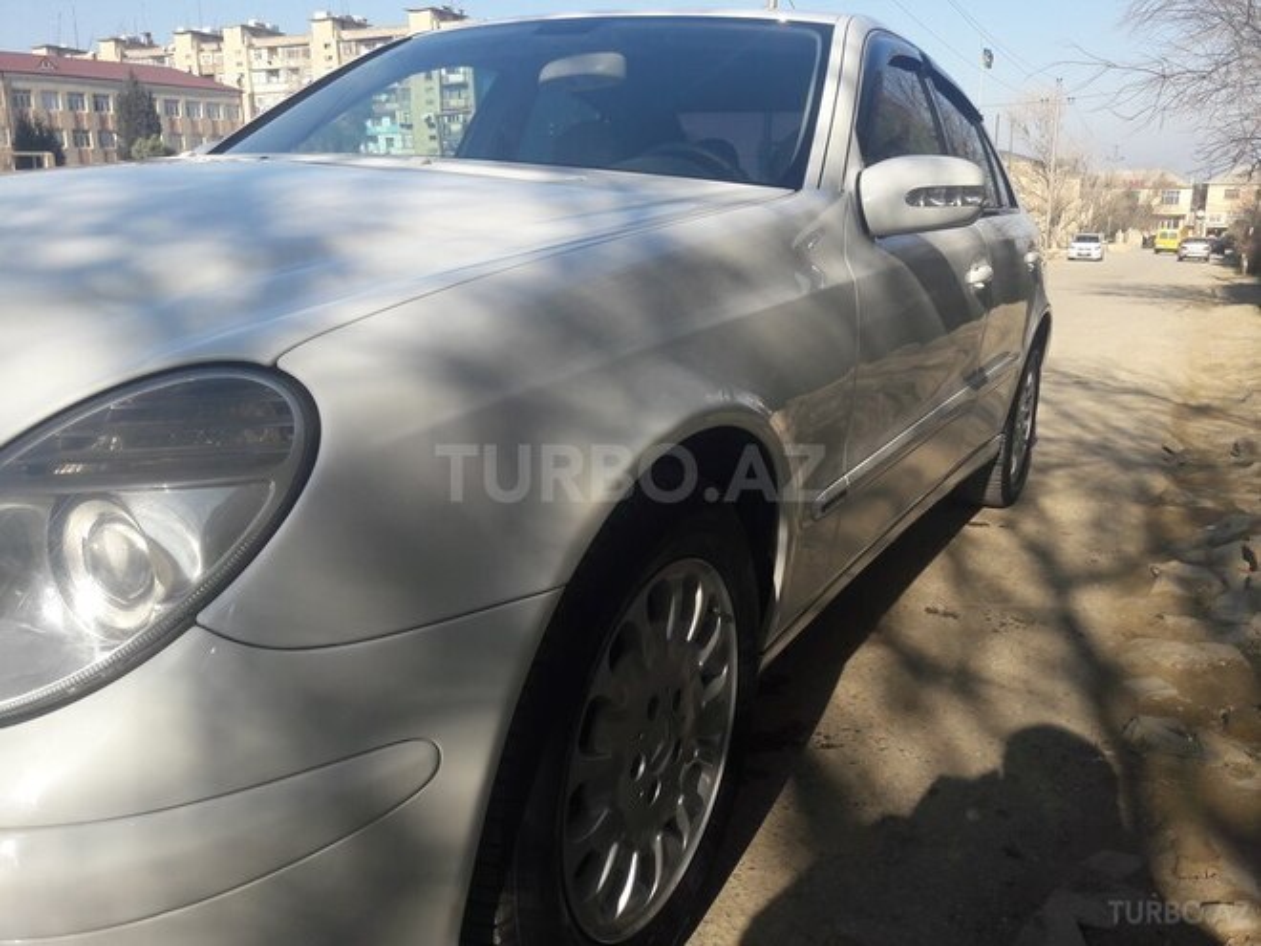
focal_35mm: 28
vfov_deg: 49.7
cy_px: 473
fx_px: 1020
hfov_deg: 63.4
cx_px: 630
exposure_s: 1/1214
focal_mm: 3.7
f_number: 1.9
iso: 40
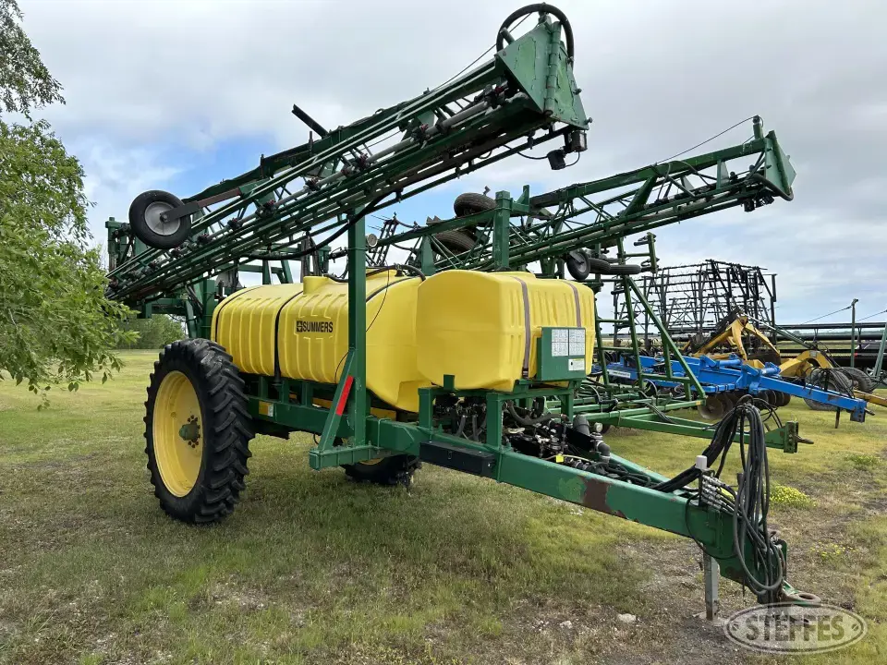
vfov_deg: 53.1
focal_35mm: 26
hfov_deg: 67.3
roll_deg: +2.0
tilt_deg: +2.3
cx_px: 444
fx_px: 666
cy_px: 332
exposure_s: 1/2252
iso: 50
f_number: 1.5
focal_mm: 5.7
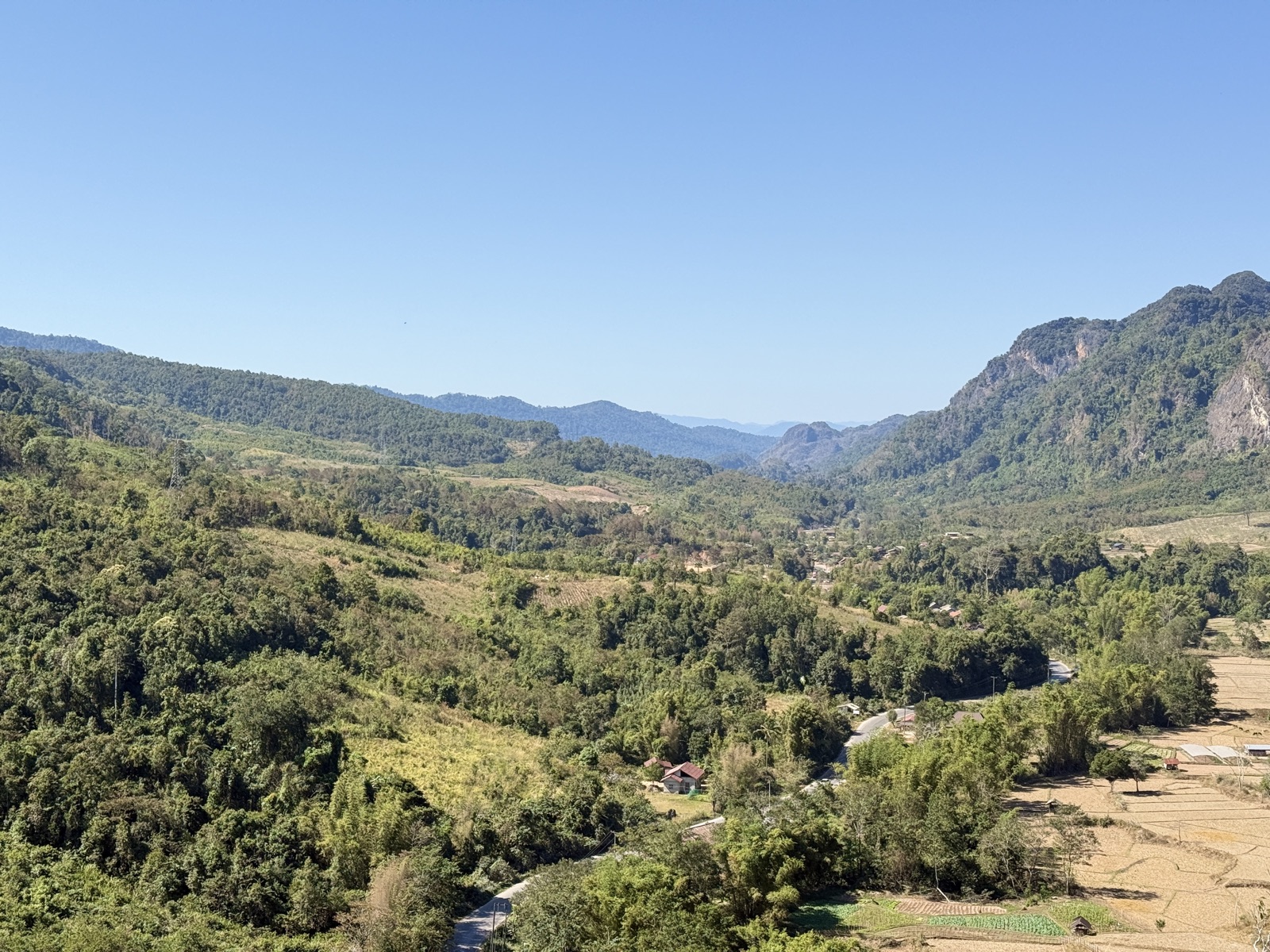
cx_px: 635
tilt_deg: -0.7
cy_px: 476
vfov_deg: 30.3
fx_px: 1761
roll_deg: -0.2
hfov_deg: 39.7
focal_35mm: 48
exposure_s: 1/4329
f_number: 1.78
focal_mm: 6.76
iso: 64
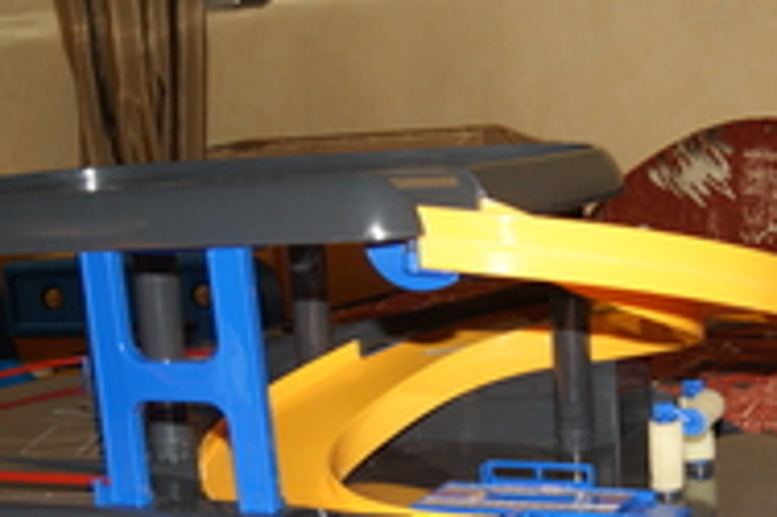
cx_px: 496
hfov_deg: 28.0
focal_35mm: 72
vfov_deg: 18.7
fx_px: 1553
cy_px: 399
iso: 400
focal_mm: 20
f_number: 5.6
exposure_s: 1/60
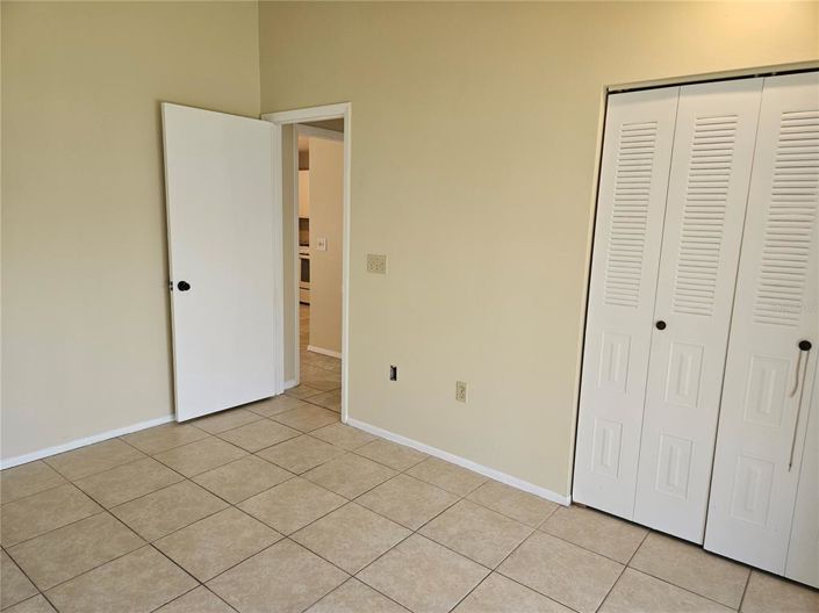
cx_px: 410
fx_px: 544
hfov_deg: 74.0
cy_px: 306
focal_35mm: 23
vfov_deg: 58.8
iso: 160
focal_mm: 5.4
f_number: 1.8
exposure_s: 1/120
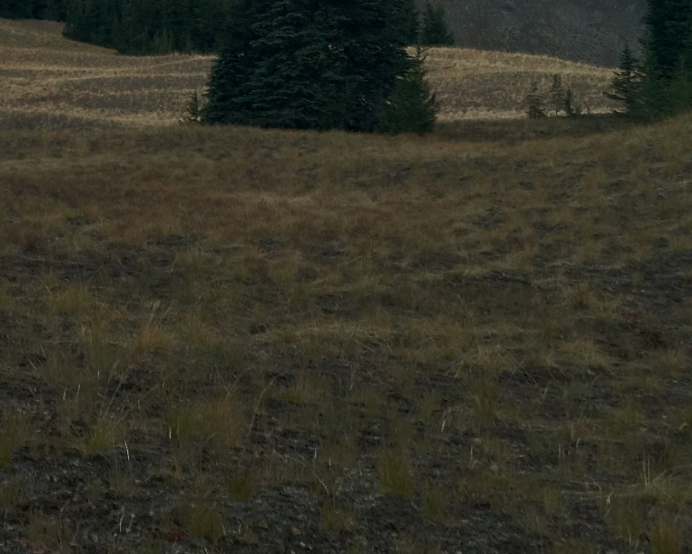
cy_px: 14
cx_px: 103
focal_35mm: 99
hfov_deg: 19.1
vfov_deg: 15.3
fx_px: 2028
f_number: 2.4
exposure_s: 1/161
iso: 64
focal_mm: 4.28
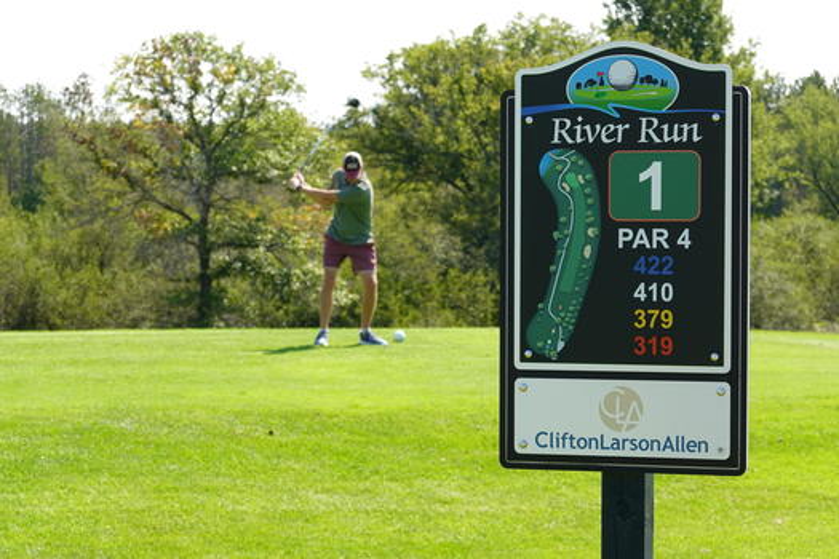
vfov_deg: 11.7
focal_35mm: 117
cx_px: 420
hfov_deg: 17.5
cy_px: 280
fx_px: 2727
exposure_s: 1/200
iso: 100
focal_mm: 42.74
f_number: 5
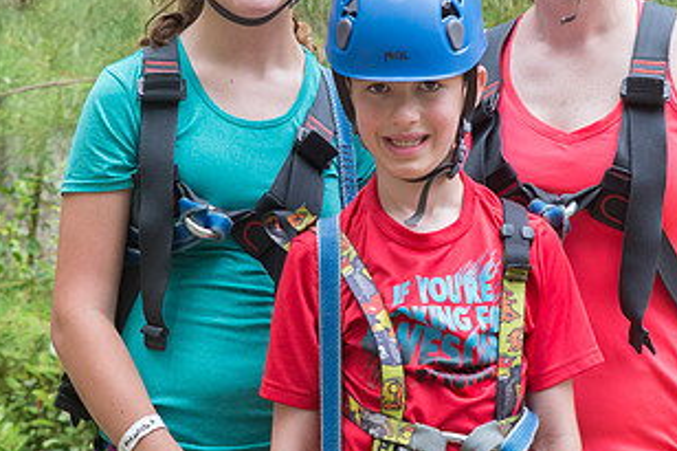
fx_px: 2838
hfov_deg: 13.6
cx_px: 394
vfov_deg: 9.1
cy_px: 101
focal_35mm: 151
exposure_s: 1/800
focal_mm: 66
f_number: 7.1
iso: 2000
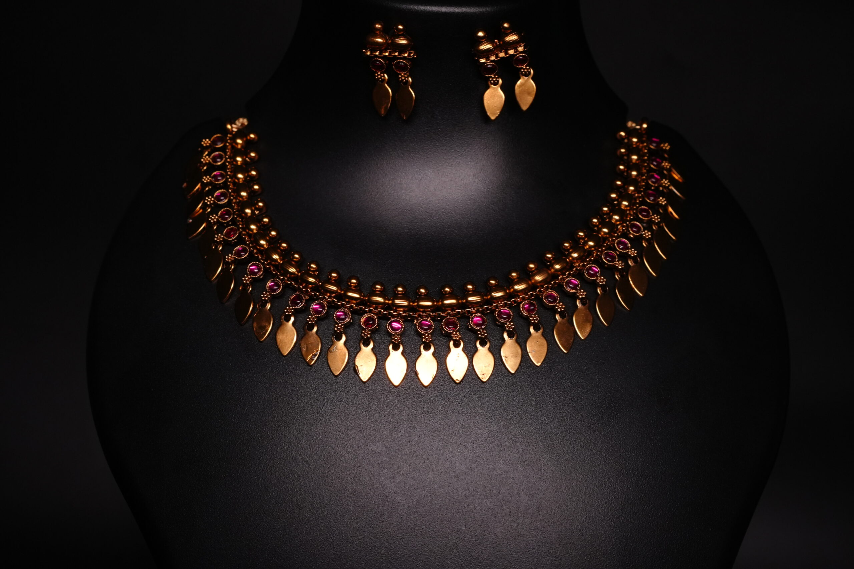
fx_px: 1234
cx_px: 427
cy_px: 284
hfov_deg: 38.2
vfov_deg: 26.0
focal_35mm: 52
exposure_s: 1/100
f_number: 7.1
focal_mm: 35
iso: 1600
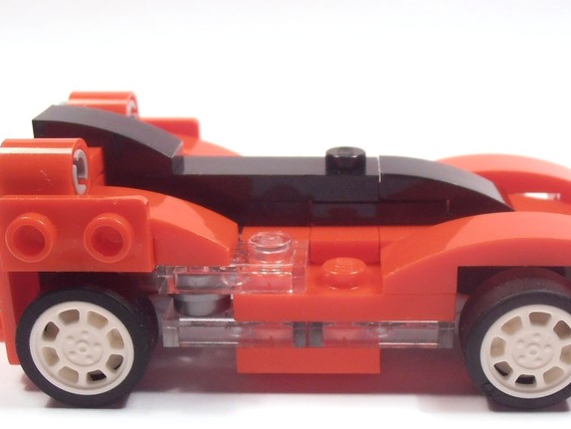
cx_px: 321
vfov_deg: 25.2
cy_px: 243
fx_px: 957
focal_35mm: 58
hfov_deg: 33.2
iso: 100
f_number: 3.9
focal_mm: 6.61
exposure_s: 1/40
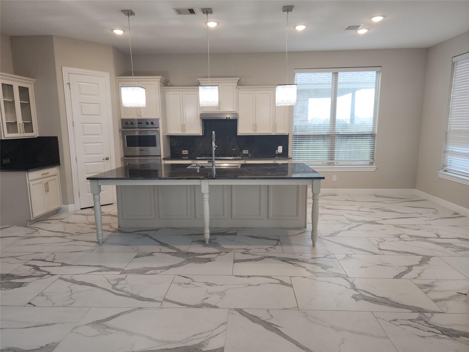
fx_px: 312
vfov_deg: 58.9
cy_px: 176
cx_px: 234
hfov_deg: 73.9
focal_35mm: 23
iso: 40
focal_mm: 6.4
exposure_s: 1/60
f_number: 1.8
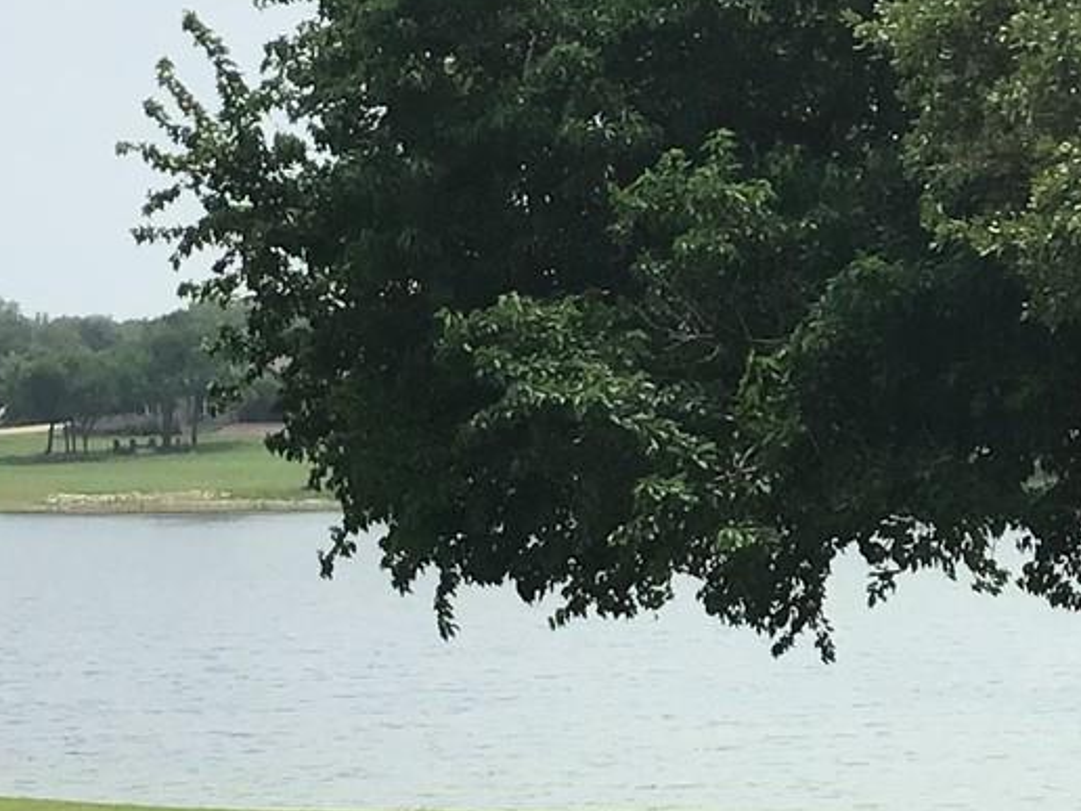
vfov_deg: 12.0
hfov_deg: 15.9
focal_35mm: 123
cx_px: 920
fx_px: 3841
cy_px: 446
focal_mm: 3.3
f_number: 2.4
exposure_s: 1/2037
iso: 25
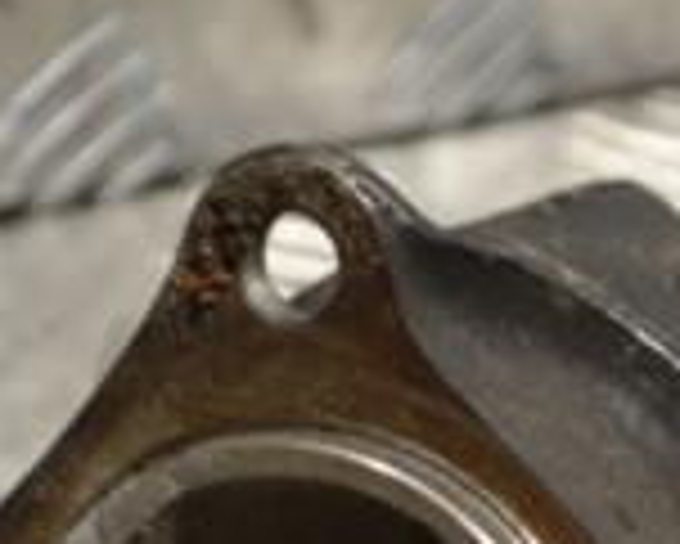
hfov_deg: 7.2
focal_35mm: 268
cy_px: 742
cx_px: 590
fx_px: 5397
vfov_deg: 5.7
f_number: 5.3
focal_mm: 48
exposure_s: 1/60
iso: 400
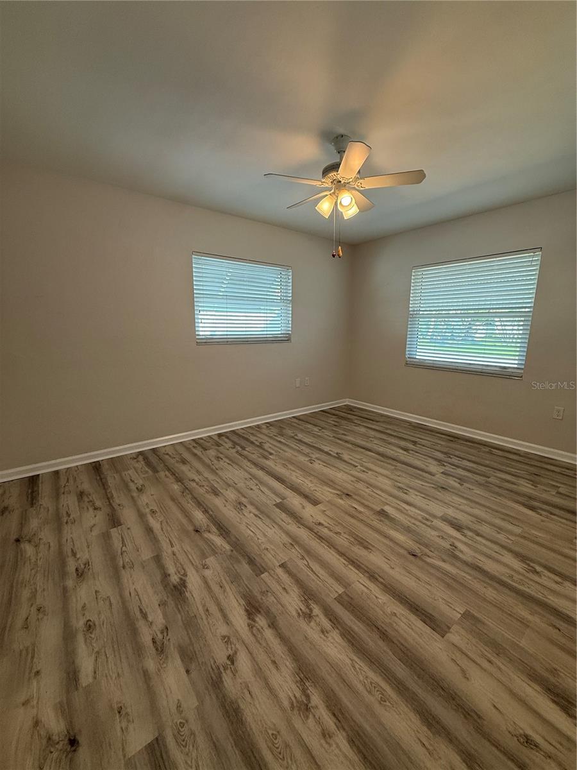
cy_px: 385
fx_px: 311
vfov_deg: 102.1
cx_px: 288
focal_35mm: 14
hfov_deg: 85.7
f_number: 2.2
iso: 160
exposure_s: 1/120
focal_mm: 2.22
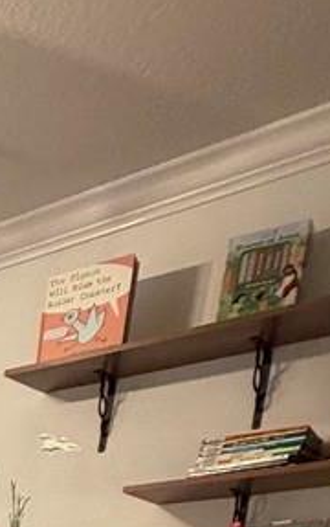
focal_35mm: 62
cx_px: -416
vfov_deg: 22.2
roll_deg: +0.8
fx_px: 890
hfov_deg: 14.9
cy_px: 914
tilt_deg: -15.6
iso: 400
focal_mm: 2.22
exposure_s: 1/60
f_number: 2.2
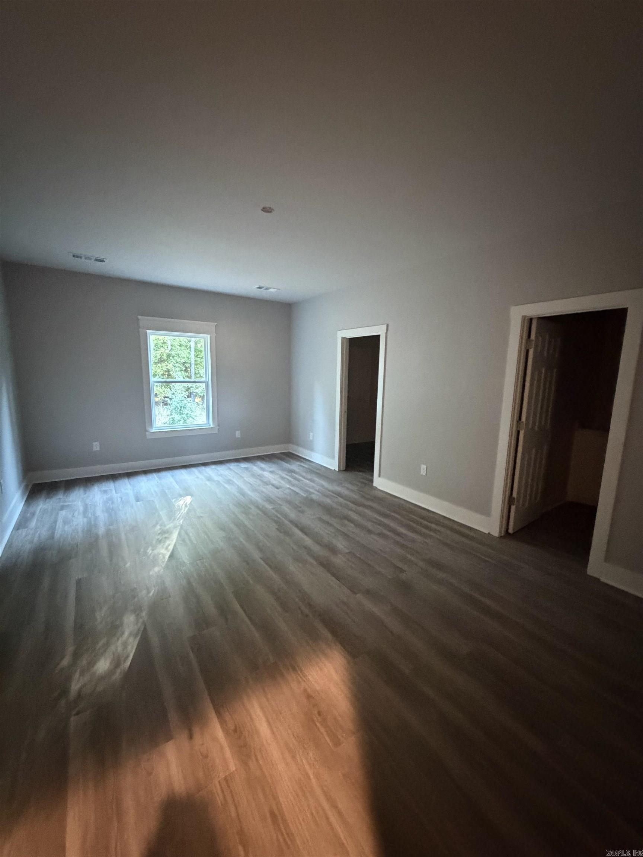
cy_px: 428
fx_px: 347
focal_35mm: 14
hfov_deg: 85.7
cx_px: 322
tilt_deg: -8.4
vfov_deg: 102.1
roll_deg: -1.0
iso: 1600
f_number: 2.2
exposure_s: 1/40
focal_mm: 2.22
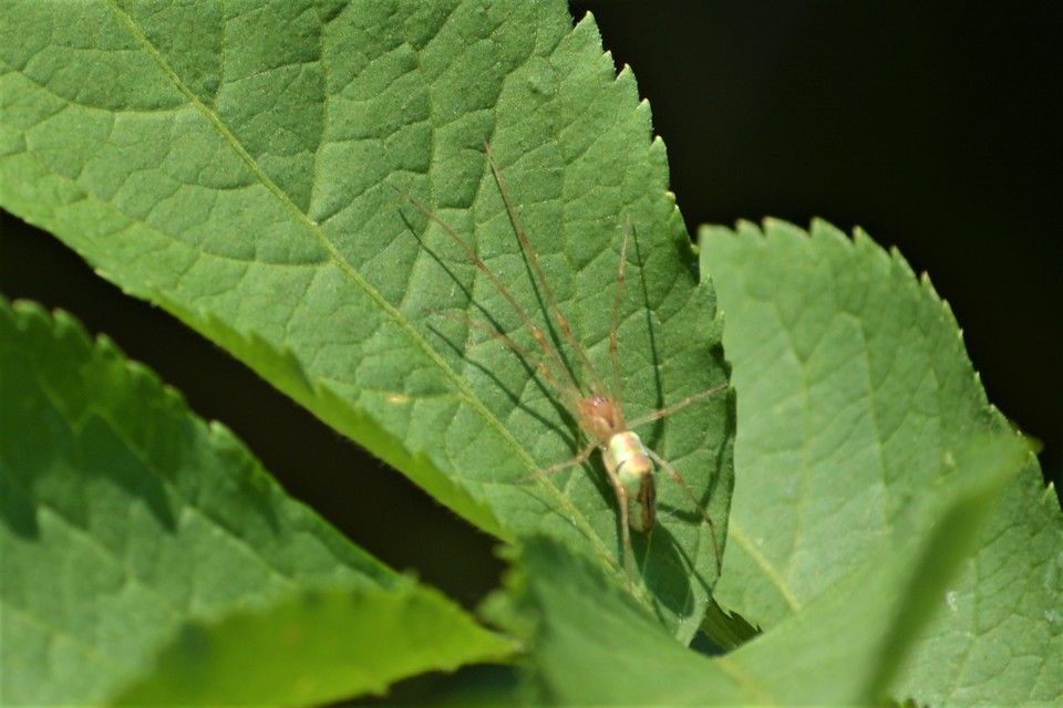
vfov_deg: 3.8
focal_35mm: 360
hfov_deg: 5.7
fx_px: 10629
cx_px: 532
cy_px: 354
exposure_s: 1/400
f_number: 8
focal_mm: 240
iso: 100
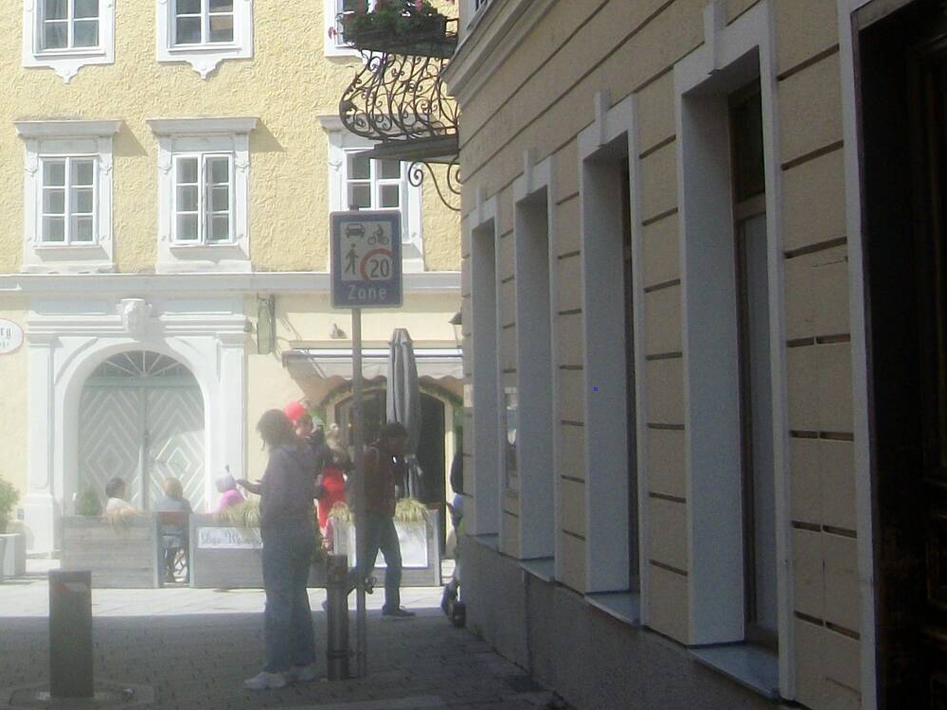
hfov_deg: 20.4
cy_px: 13
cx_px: -132
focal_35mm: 91
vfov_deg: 15.9
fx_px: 2490
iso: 80
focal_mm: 6.3
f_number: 3.1
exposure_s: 1/800
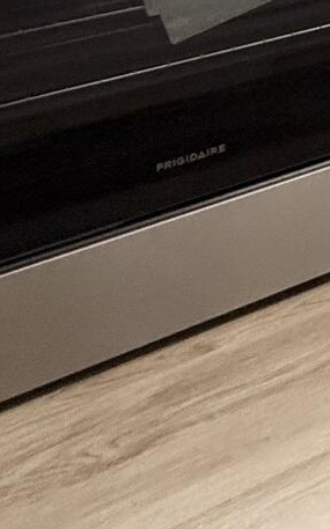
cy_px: -297
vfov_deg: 23.8
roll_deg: +0.6
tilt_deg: -3.5
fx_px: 937
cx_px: 829
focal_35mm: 65
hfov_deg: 13.5
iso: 160
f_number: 2.2
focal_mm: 2.22
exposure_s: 1/99
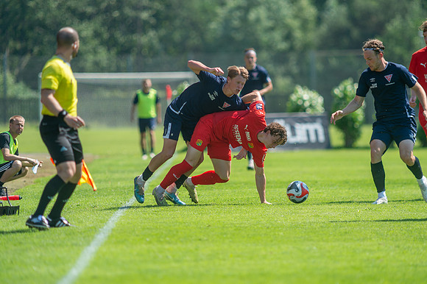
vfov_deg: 3.3
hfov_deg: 4.9
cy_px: 142
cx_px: 214
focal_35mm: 421
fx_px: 4989
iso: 320
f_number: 4
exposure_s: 1/2000
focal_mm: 420
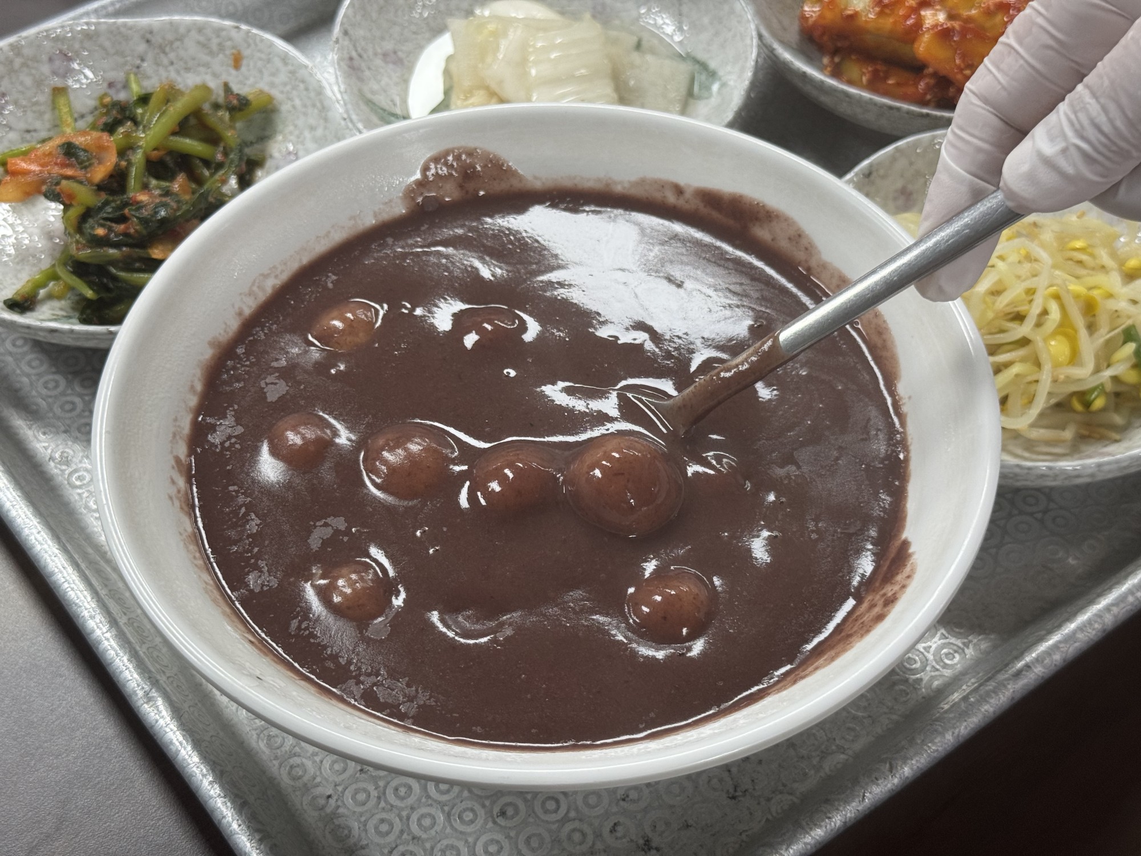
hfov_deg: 39.7
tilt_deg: -50.5
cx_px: 570
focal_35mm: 48
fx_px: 1582
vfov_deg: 30.3
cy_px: 428
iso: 100
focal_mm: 6.76
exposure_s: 1/64
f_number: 1.78
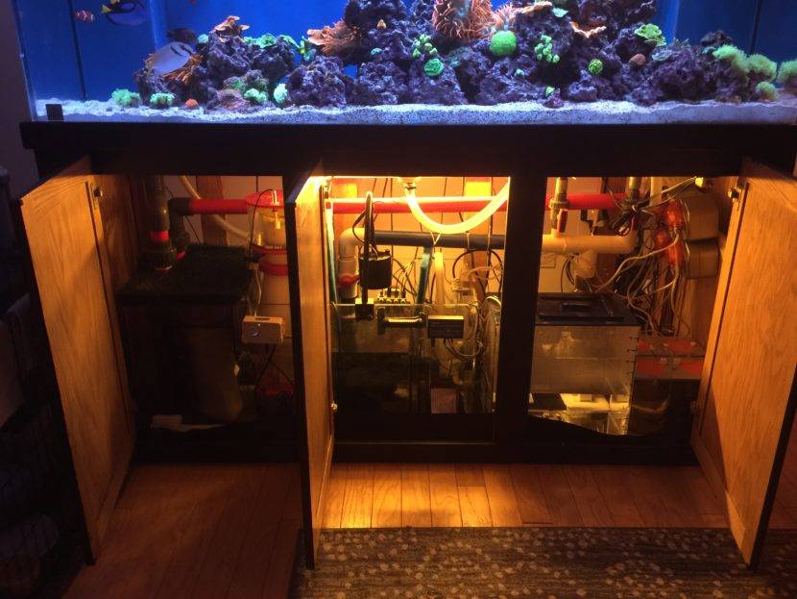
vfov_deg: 48.3
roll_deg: -0.4
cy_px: 300
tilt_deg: -21.3
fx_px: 668
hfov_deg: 61.6
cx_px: 398
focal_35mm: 29
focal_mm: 4.15
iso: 80
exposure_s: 1/4
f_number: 2.2
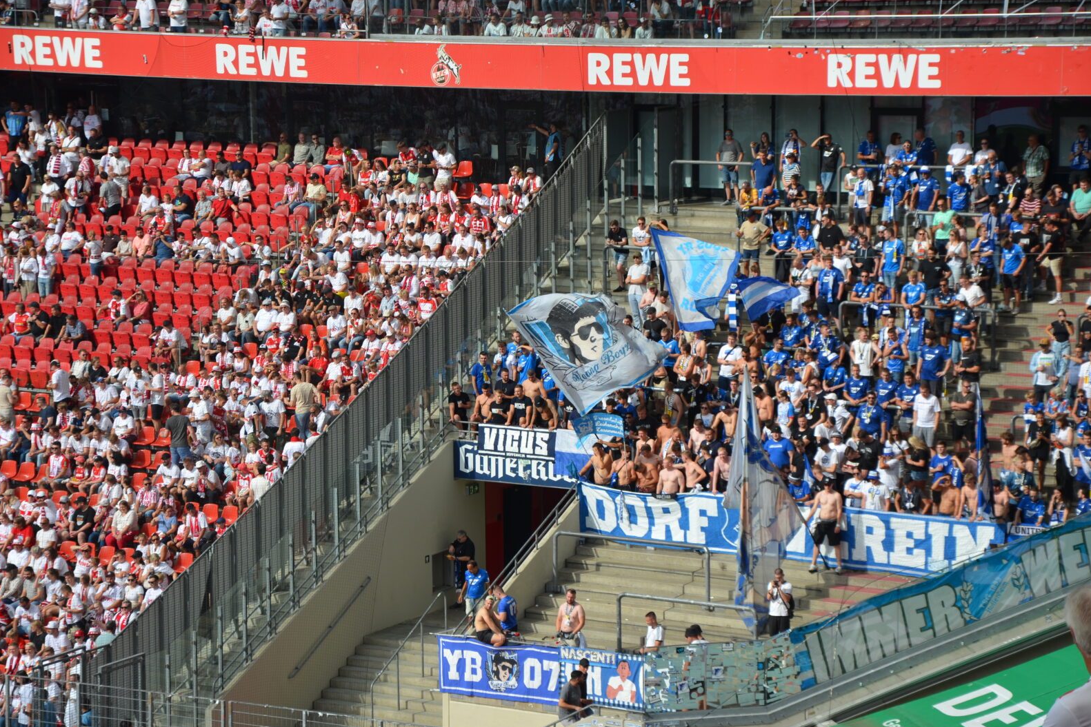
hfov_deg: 19.3
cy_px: 363
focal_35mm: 106
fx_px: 3212
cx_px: 547
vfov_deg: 12.9
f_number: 6.3
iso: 200
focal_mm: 70
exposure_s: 1/640
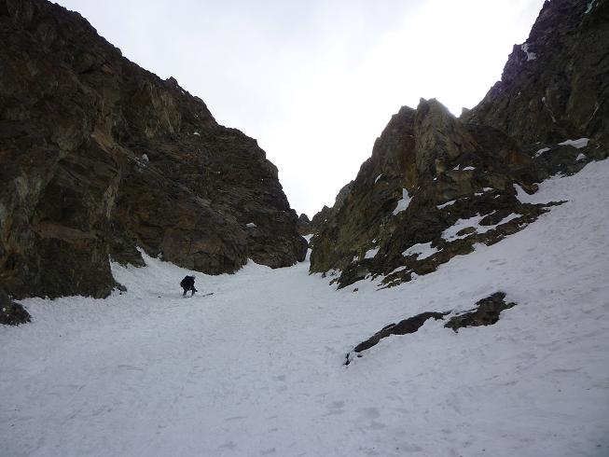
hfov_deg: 61.7
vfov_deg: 48.2
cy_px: 228
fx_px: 510
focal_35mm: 29
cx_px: 304
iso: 80
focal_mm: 5.2
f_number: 5
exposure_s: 1/800
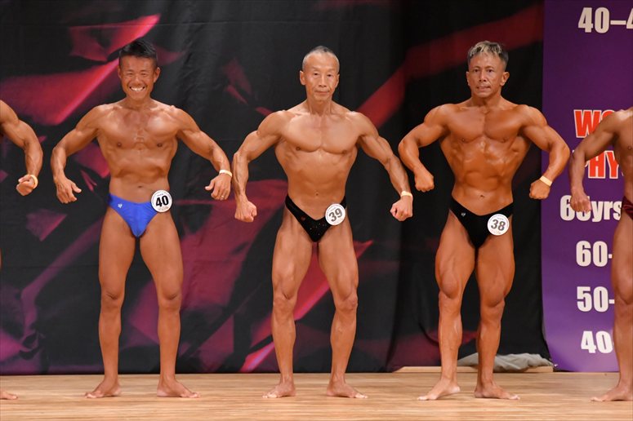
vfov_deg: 4.6
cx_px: 316
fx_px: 5272
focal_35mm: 300
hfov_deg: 6.9
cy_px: 210
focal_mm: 200
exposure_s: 1/400
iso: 6400
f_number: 5.6
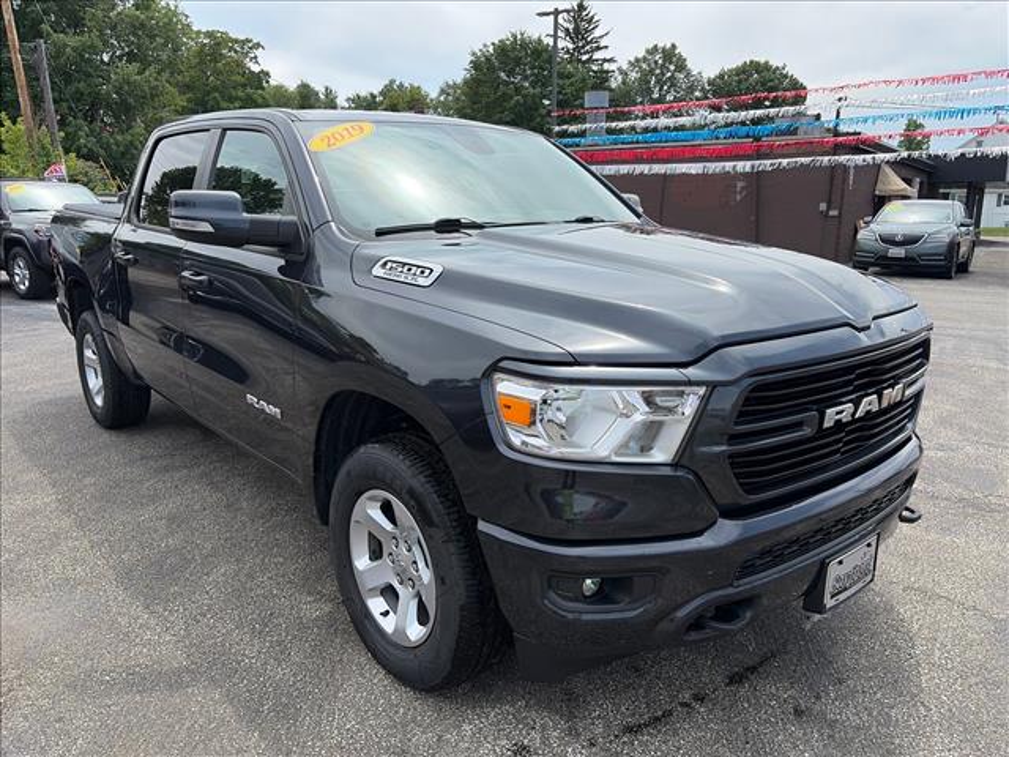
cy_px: 378
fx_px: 758
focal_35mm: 26
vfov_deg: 53.1
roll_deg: +1.3
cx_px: 504
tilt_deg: -12.5
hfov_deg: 67.3
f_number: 1.6
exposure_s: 1/2538
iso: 50
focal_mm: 5.96
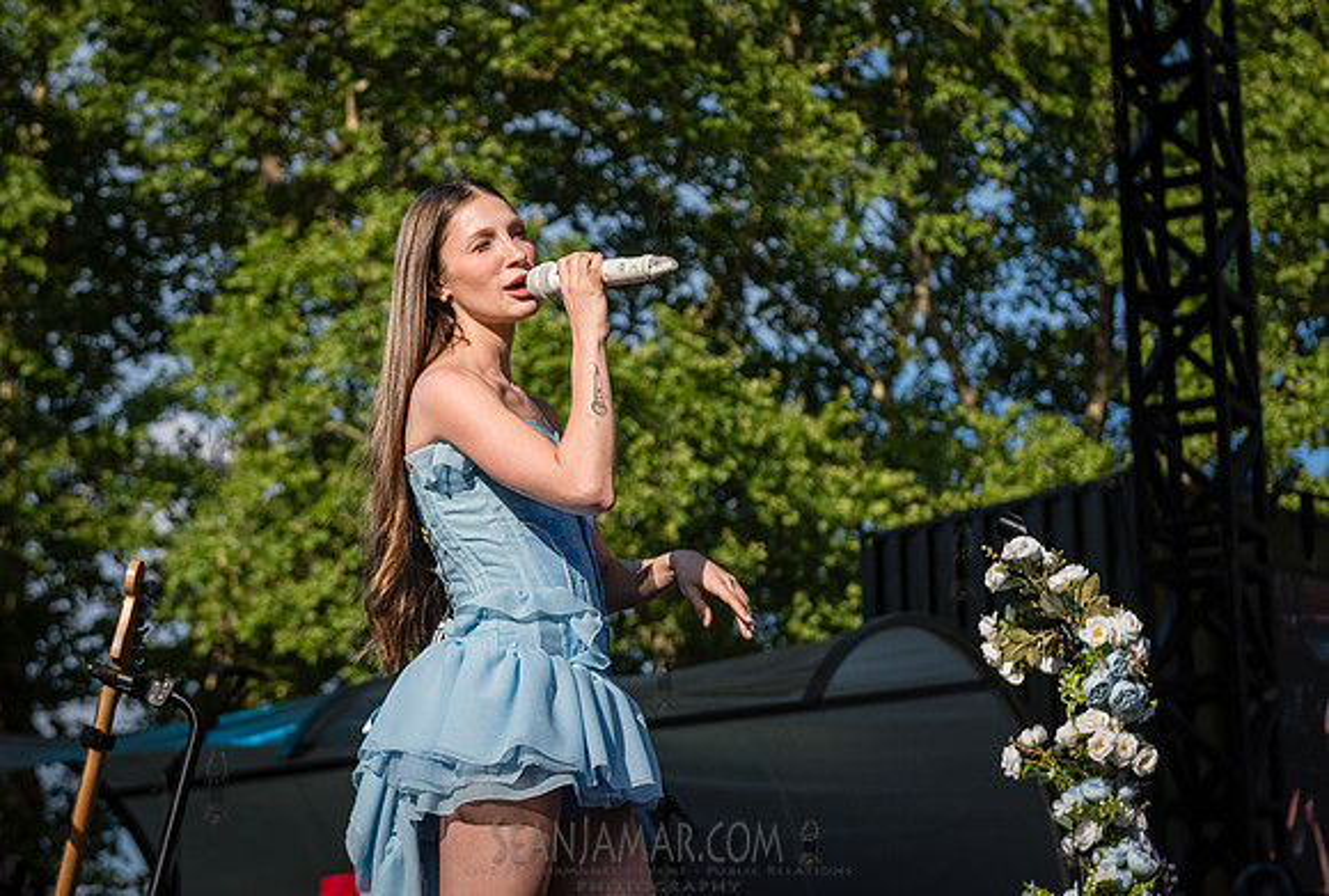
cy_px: 355
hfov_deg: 23.7
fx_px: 3163
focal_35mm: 85
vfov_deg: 16.1
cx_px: 518
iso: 500
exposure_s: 1/4000
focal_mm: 70
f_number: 4
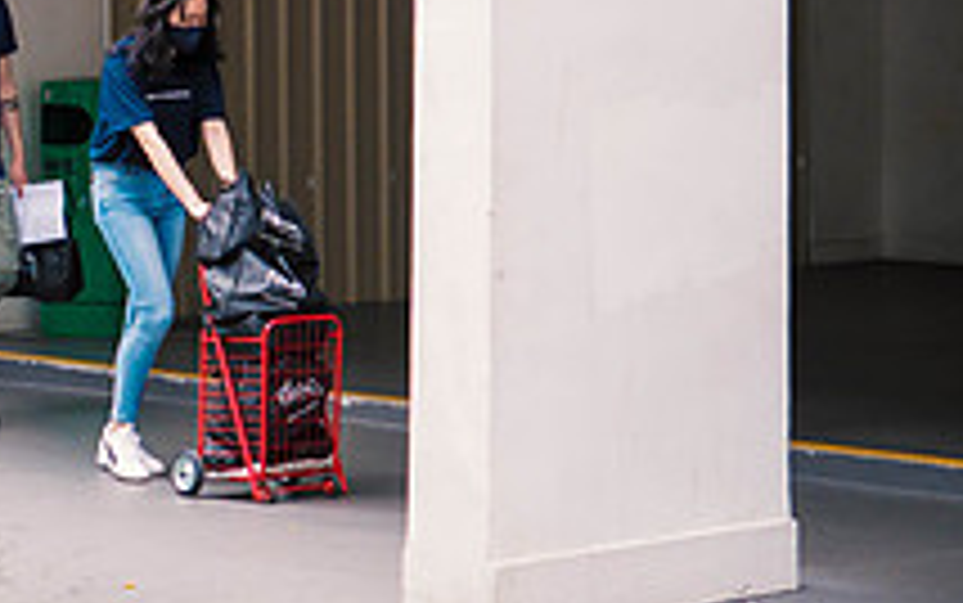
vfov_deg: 7.8
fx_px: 4385
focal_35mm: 167
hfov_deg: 12.3
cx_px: -136
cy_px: 69
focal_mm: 24
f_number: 1.7
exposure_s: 1/640
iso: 200
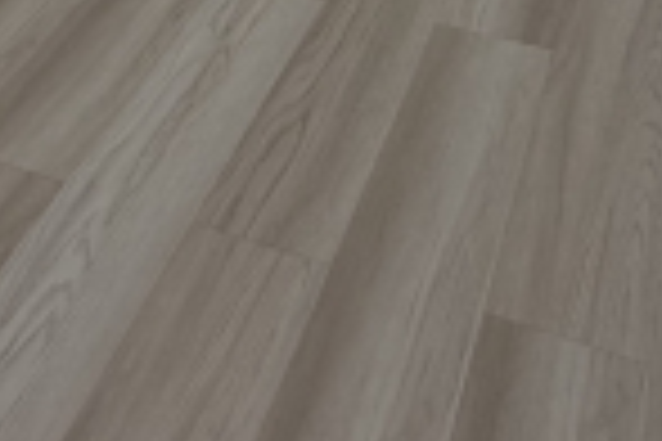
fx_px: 1214
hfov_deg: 30.5
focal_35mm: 66
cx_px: 295
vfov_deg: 14.9
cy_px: -549
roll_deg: +0.7
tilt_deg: -8.3
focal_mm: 2.22
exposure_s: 1/120
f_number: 2.2
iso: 100
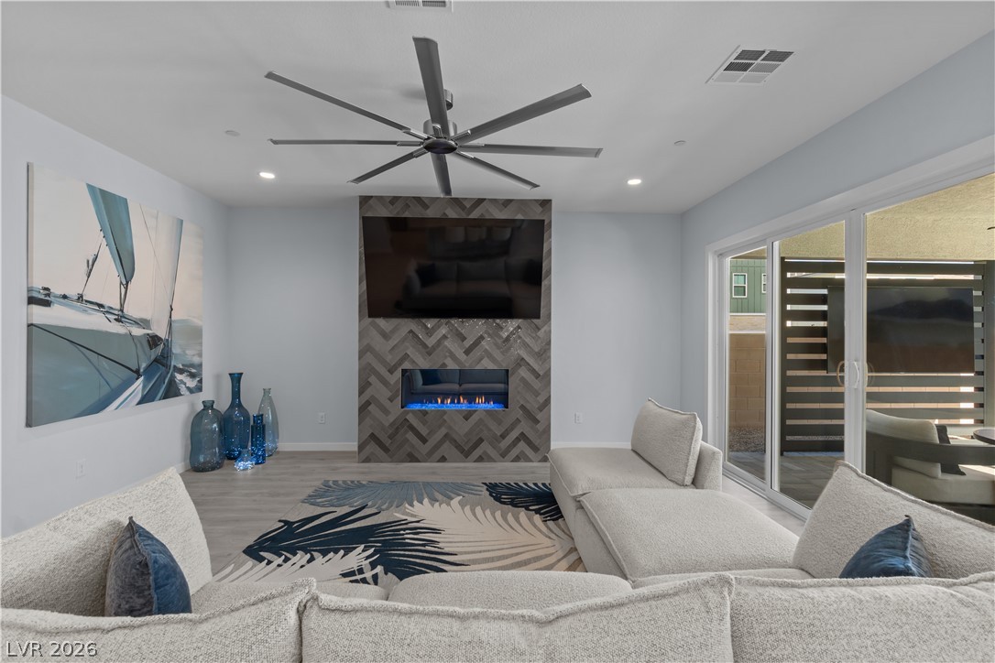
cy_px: 332
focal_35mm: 15
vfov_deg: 77.3
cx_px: 498
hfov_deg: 100.4
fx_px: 415
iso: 400
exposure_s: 1/4
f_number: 8
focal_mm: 10
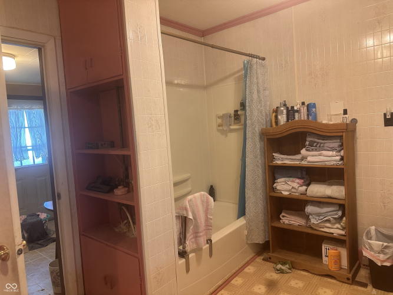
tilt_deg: -2.8
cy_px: 148
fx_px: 272
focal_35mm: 24
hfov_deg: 71.6
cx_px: 196
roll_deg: +3.8
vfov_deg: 56.8
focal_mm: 6.86
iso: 250
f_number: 1.78
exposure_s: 1/60
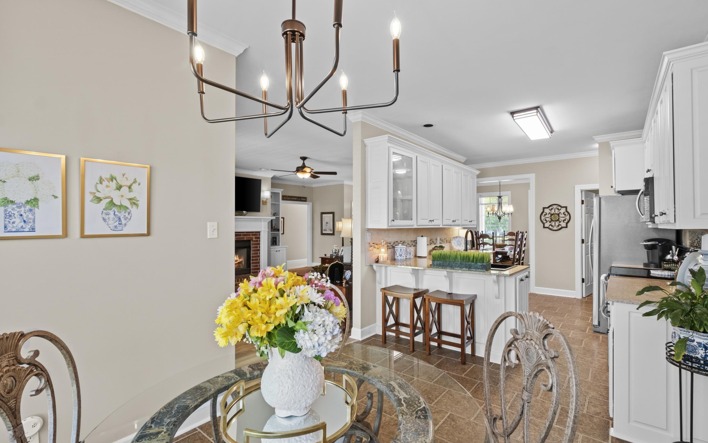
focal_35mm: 16
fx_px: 309
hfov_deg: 97.8
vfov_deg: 71.2
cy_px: 231
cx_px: 369
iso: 400
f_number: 9
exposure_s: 1/1.25
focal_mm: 10
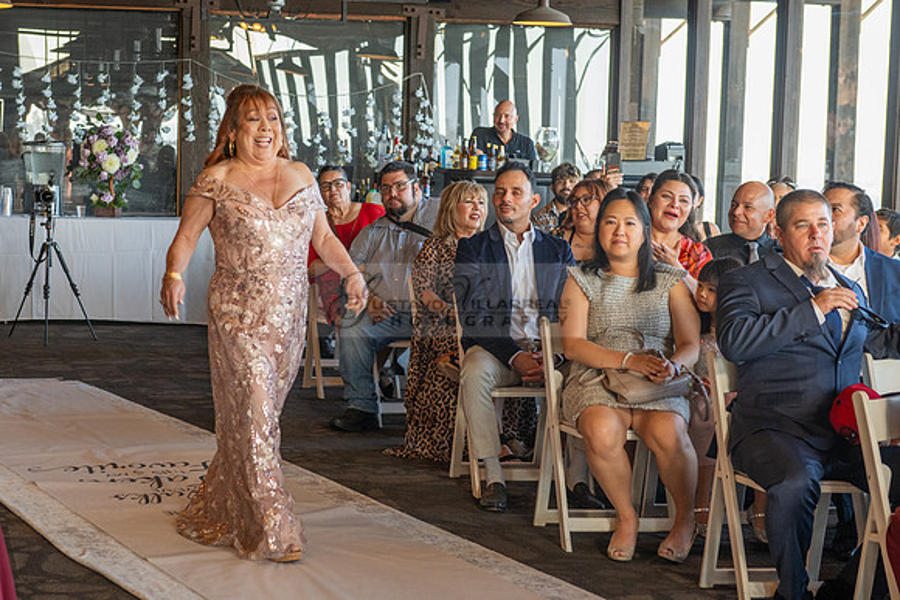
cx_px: 317
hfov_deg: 26.0
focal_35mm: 78
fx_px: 1944
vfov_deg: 17.6
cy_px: 311
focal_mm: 60
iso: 800
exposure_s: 1/200
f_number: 5
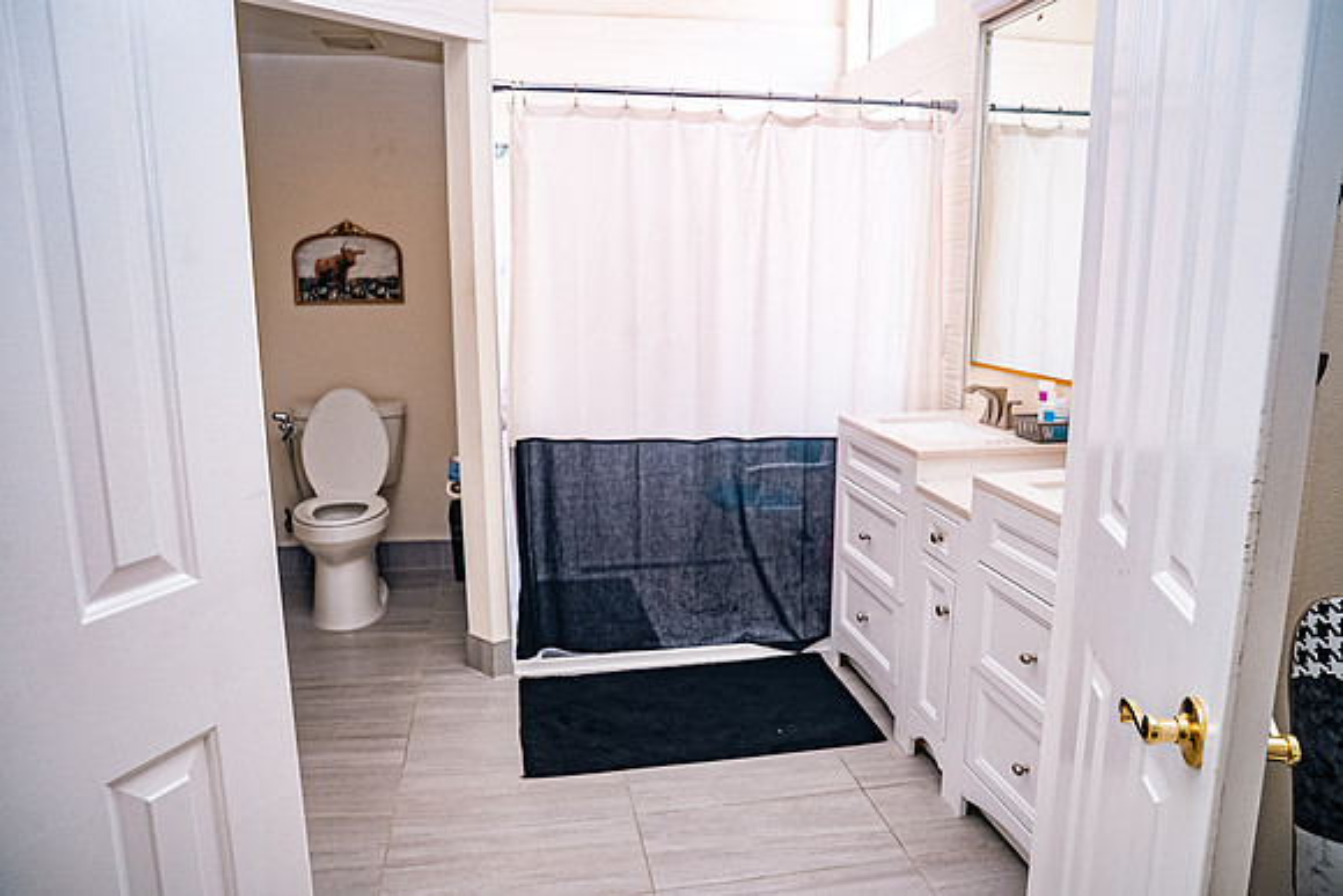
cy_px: 448
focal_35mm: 24
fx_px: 896
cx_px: 672
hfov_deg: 73.7
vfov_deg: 53.2
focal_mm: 24
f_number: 5.6
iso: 640
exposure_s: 1/100
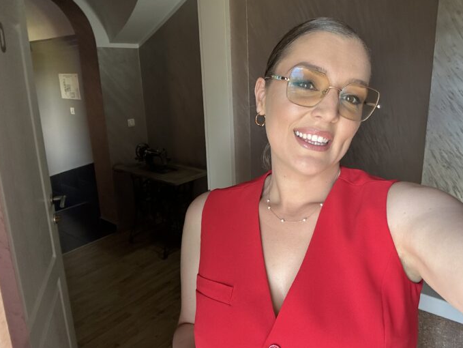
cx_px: 255
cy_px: 159
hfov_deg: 67.1
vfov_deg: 53.0
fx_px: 348
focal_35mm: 26
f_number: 1.9
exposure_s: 1/111
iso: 80
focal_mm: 2.69
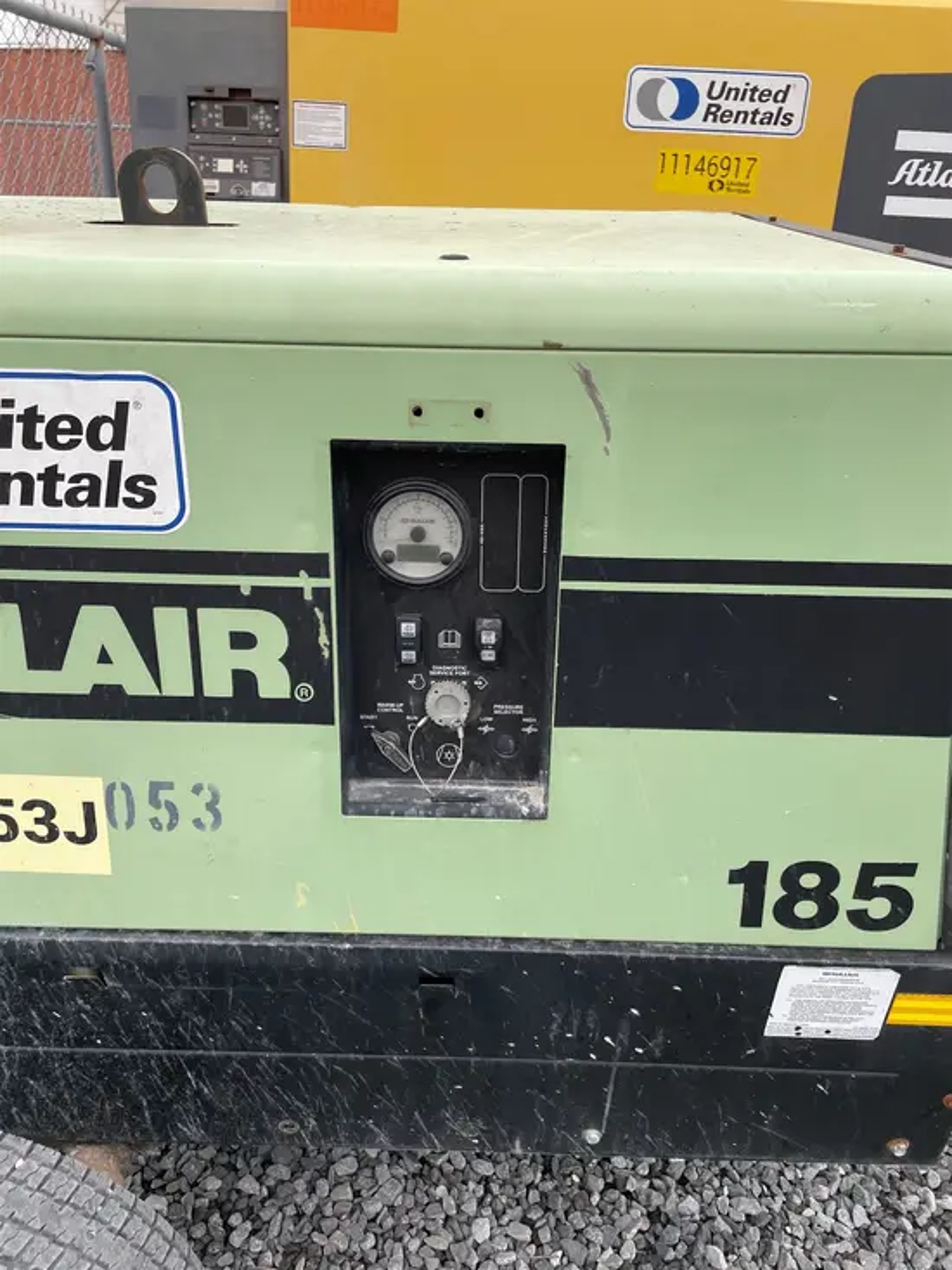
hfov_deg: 53.1
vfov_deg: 67.3
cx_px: 476
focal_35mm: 26
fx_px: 953
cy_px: 635
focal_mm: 4.2
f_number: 1.6
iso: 32
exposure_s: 1/561
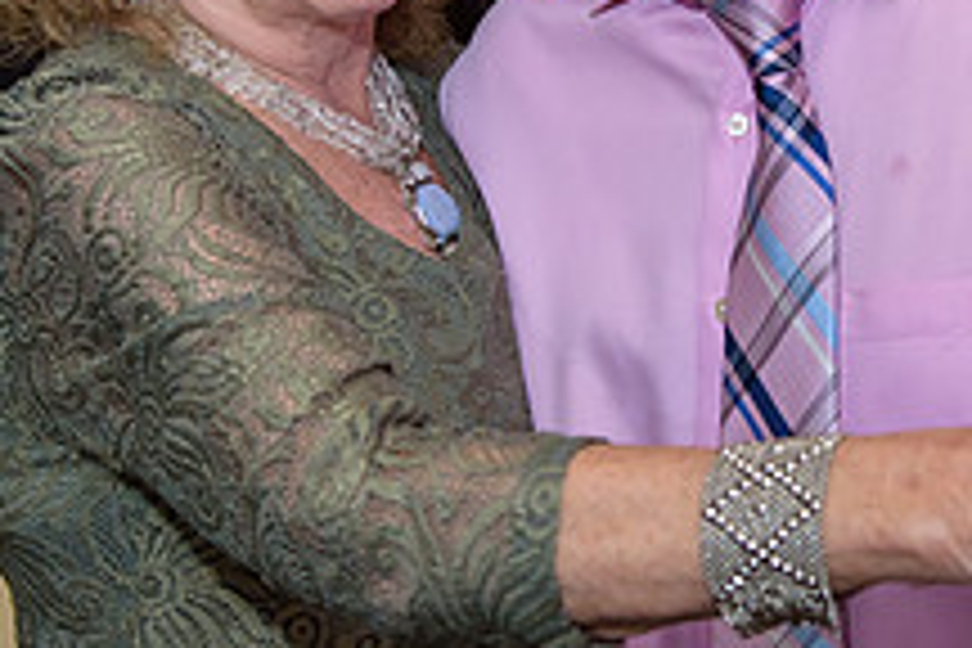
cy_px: 83
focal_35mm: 94
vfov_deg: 14.4
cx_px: 909
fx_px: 2538
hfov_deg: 21.1
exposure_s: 1/125
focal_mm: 35
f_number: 3.2
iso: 1250
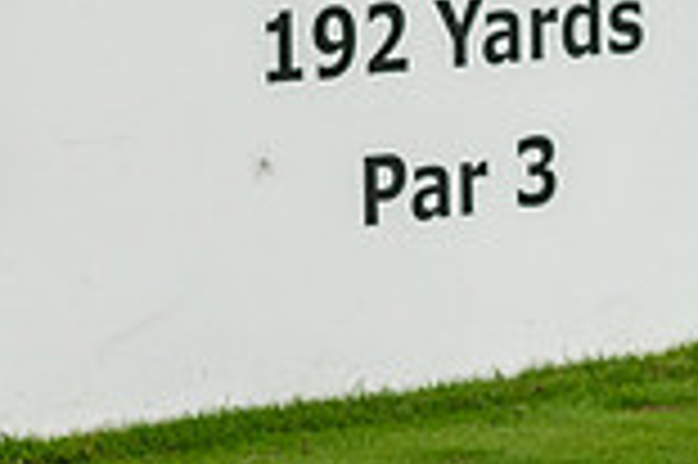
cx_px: 974
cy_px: -516
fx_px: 6430
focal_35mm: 332
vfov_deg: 4.1
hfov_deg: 6.2
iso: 200
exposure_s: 1/160
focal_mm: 75
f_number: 5.6
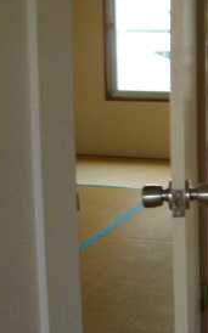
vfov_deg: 32.2
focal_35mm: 62
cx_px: 282
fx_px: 563
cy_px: 72
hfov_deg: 19.1
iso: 320
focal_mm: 4.5
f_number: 2.8
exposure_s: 1/250
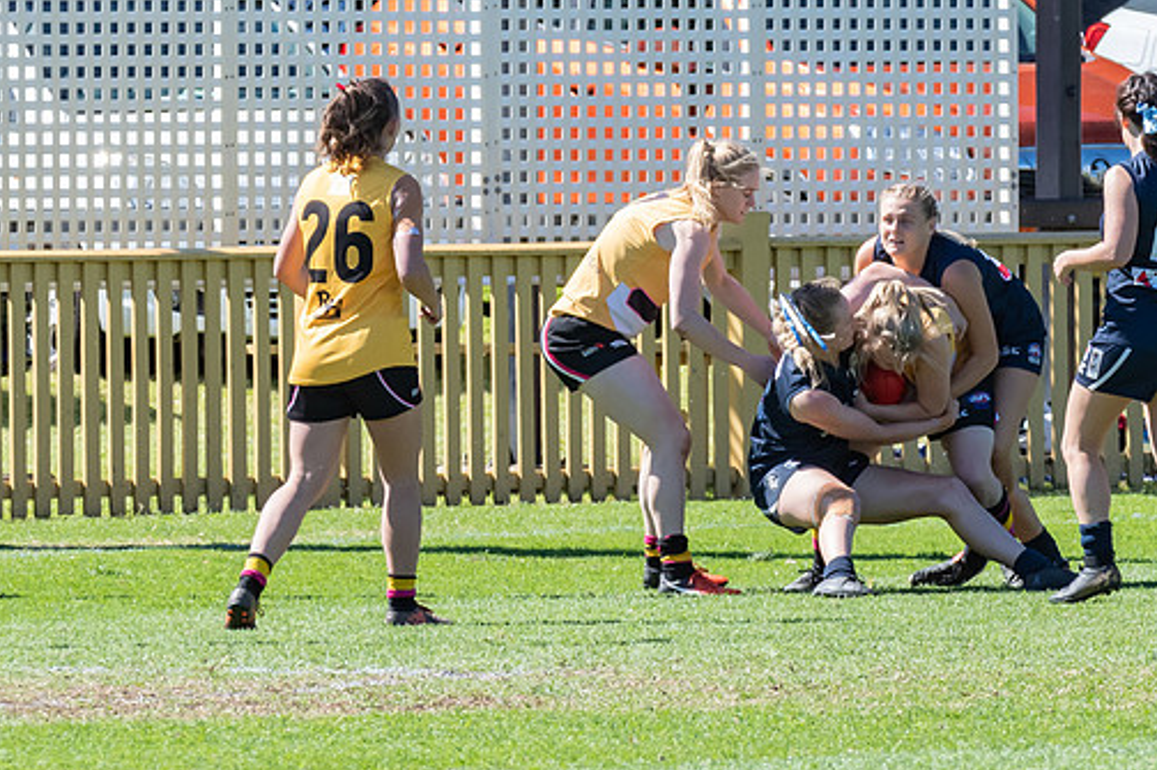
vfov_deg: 1.4
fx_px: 30874
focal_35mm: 961
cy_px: 461
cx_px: 902
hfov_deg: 2.1
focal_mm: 320
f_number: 10
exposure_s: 1/1000
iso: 800
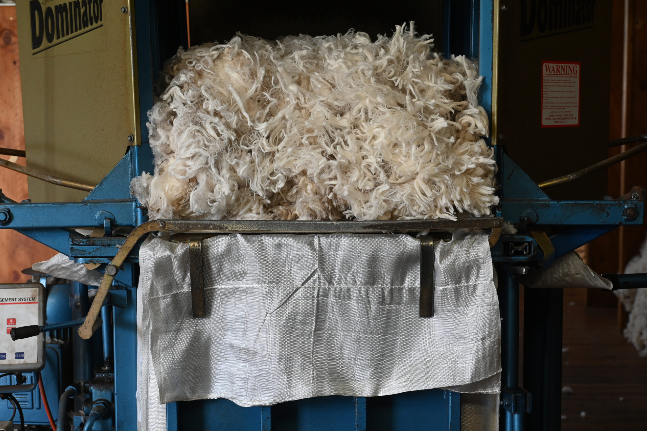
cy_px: 216
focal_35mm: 62
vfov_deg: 21.9
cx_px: 324
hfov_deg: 32.4
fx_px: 1113
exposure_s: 1/125
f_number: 6.3
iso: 1600
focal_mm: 62
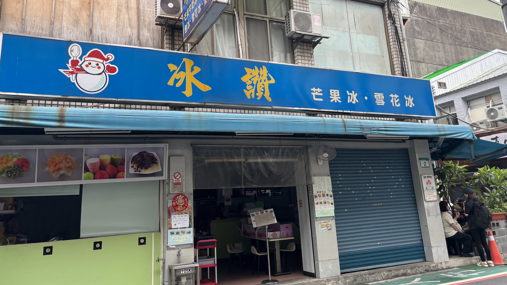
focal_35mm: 29
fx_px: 390
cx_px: 254
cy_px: 102
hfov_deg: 66.1
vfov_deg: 39.8
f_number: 1.6
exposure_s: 1/574
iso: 50
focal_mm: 6
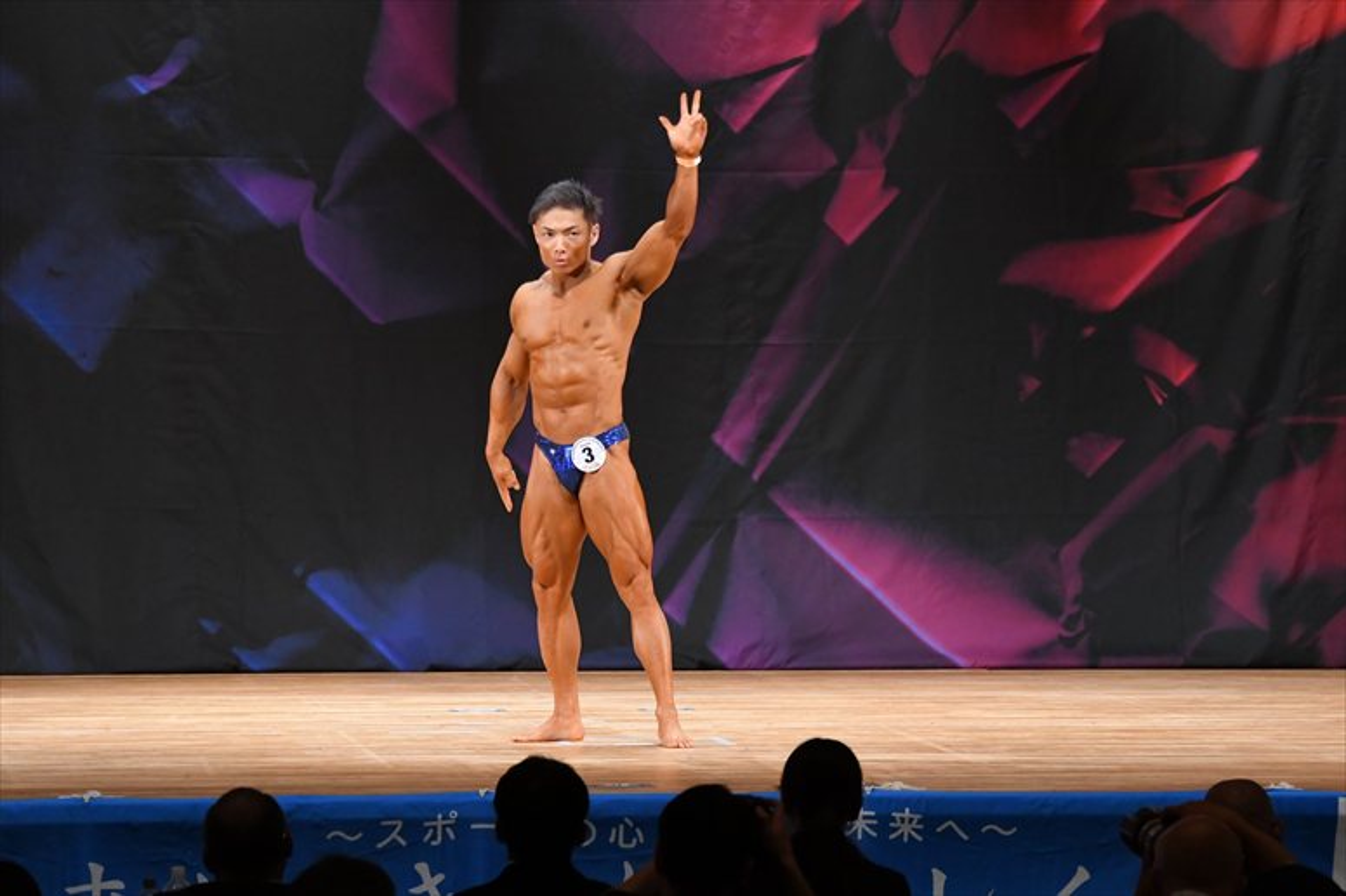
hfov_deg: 10.2
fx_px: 7549
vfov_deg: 6.8
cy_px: 448
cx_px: 673
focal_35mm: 202
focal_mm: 135
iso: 3200
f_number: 5.6
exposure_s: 1/400
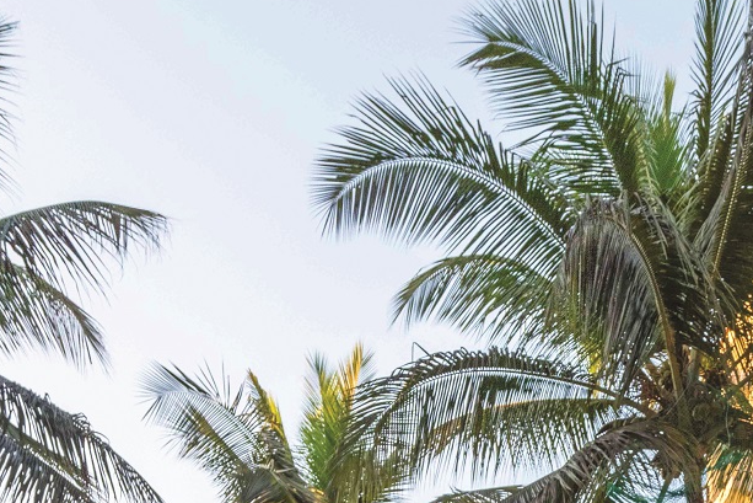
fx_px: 774
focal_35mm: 37
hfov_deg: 46.8
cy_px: 638
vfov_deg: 29.6
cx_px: 676
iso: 1000
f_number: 5.6
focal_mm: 12
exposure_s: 1/800
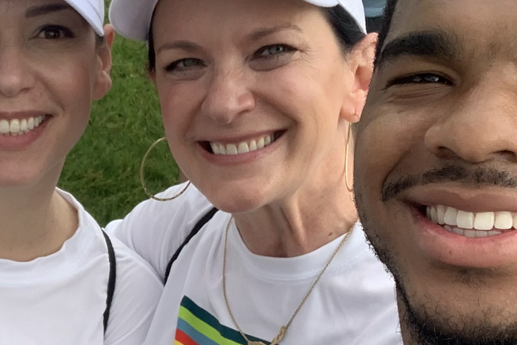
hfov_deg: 21.3
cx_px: 65
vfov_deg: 14.5
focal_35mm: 94
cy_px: 215
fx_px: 1350
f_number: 2.2
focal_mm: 2.87
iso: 32
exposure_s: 1/121
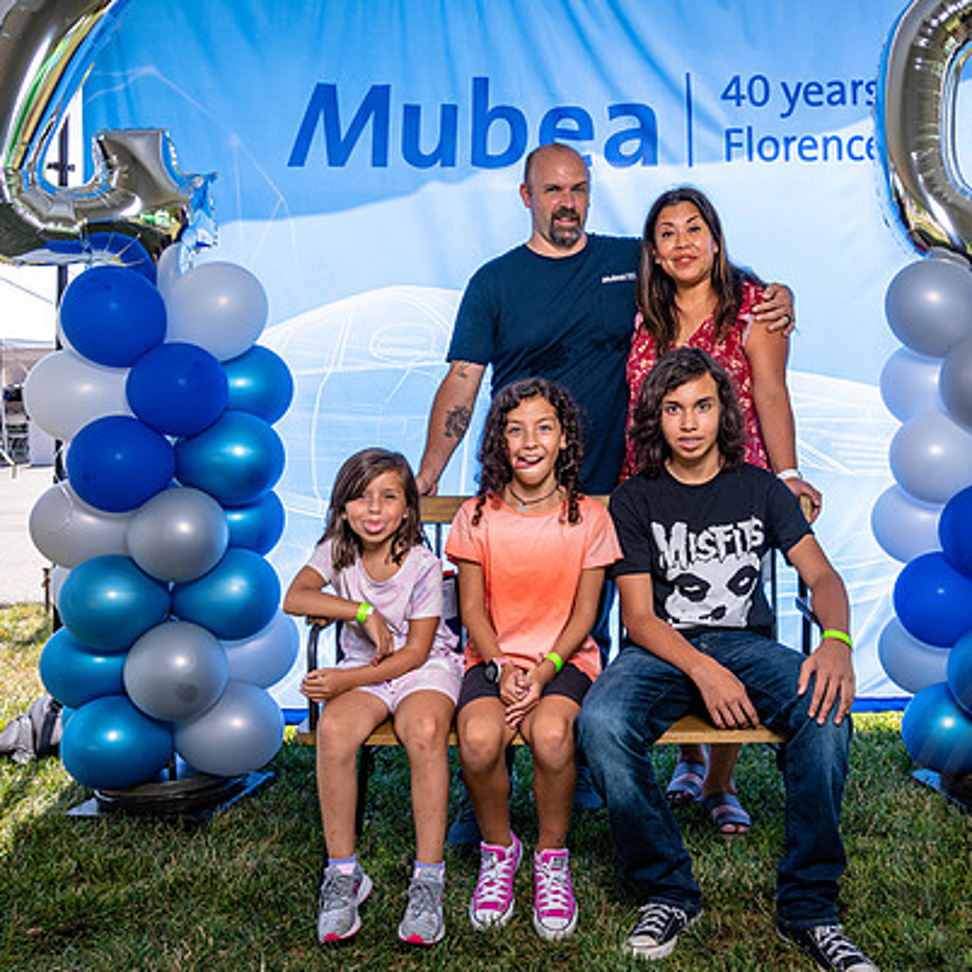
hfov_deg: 39.0
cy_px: 462
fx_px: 1366
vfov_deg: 39.2
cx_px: 593
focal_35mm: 43
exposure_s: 1/250
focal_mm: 31
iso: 200
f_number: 5.6
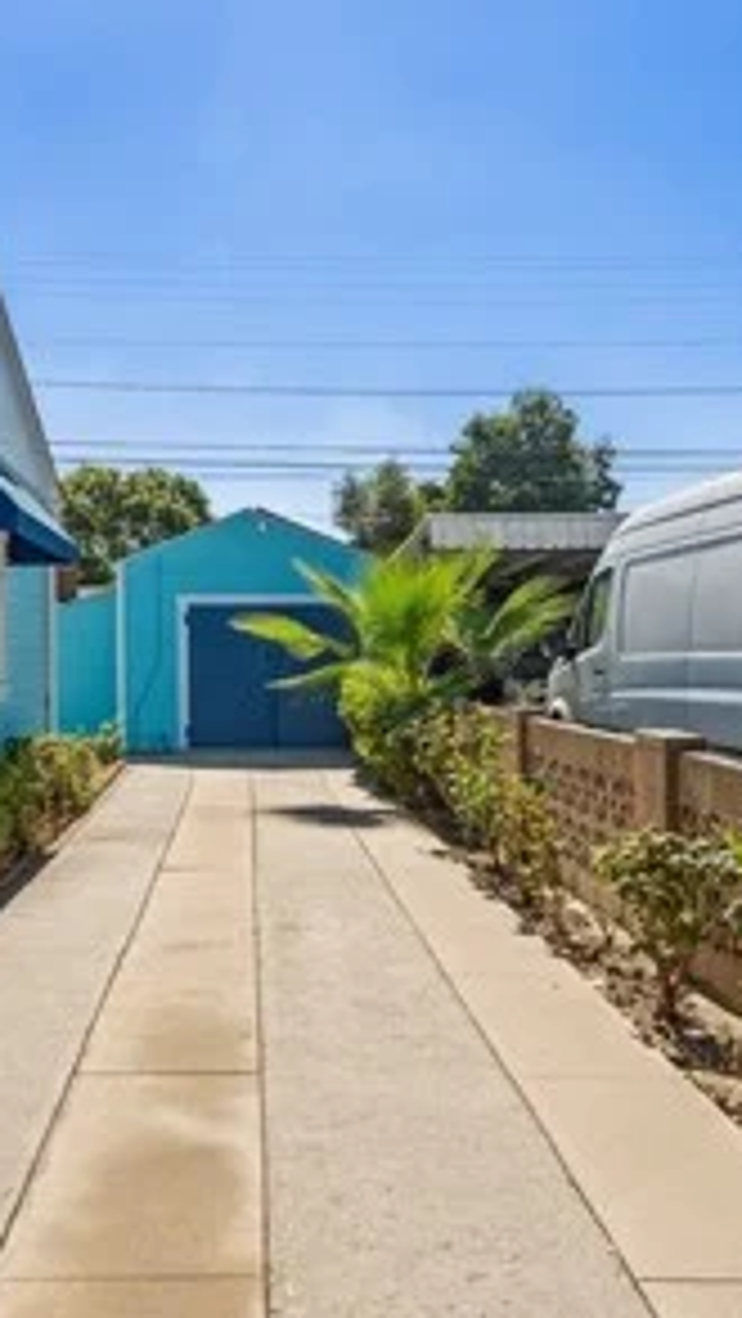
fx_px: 1118
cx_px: 270
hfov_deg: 36.5
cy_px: 672
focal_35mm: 32
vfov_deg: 61.0
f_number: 6.3
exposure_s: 1/400
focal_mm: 14
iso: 320
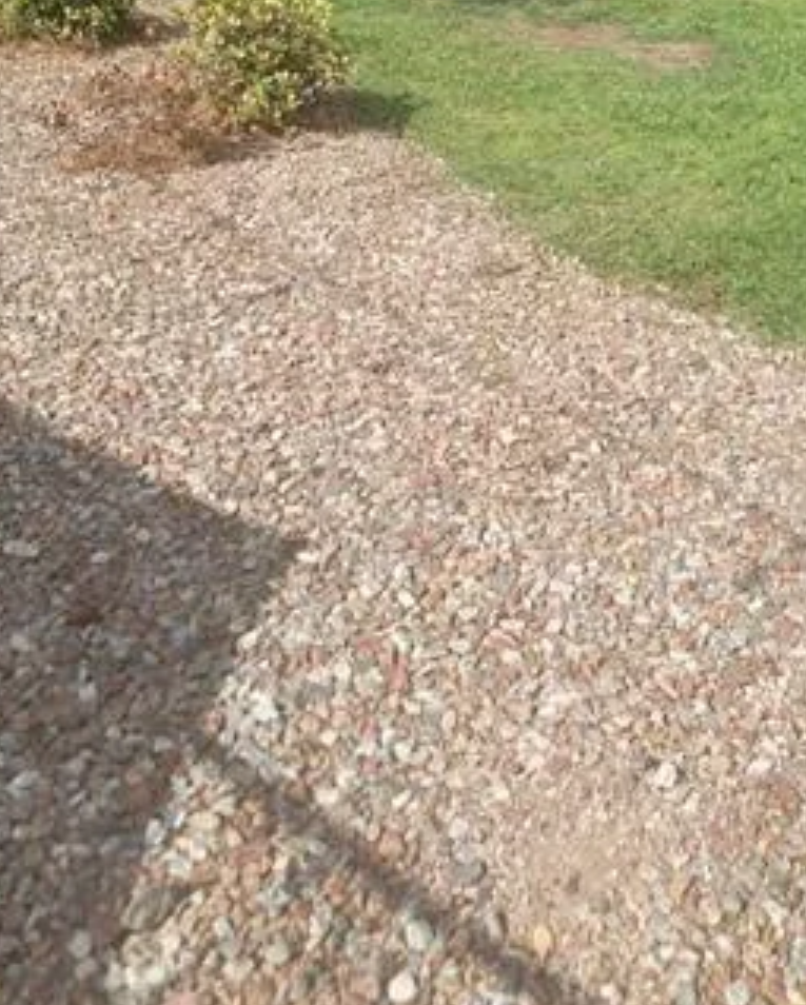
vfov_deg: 38.7
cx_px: 613
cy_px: 196
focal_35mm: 46
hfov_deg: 32.1
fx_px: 1370
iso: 20
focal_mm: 7
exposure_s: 1/1019
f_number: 1.8
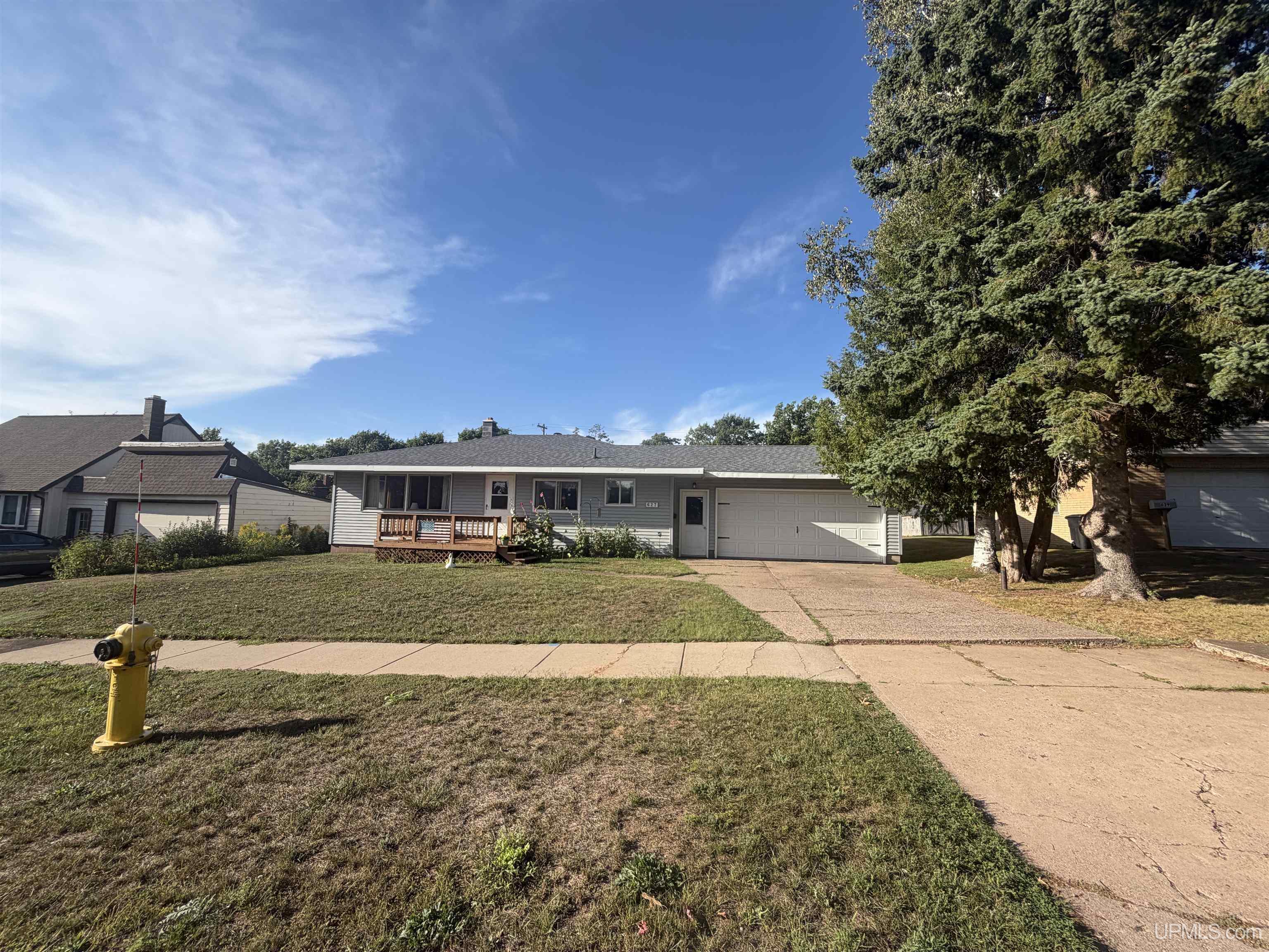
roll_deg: -0.7
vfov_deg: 85.7
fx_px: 513
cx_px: 634
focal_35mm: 14
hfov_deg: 102.1
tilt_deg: +4.8
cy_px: 476
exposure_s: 1/770
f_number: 2.2
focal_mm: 2.22
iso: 25
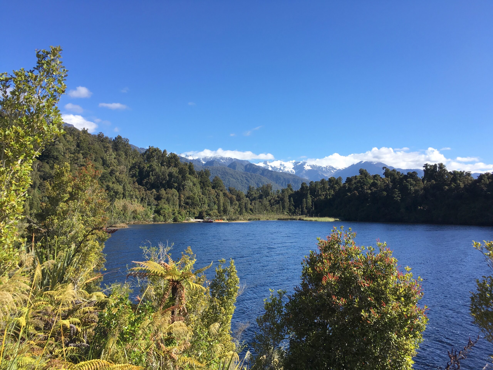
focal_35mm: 29
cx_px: 246
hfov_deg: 61.7
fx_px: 413
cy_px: 185
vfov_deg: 48.2
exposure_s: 1/1115
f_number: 2.2
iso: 25
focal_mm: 4.15
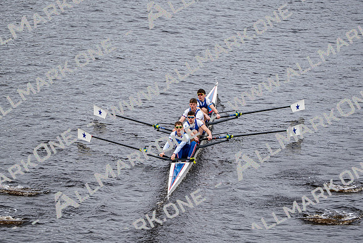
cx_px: 182
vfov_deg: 4.6
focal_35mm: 300
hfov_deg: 6.9
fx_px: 3026
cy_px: 122
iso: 200
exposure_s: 1/2000
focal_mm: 200
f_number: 2.8
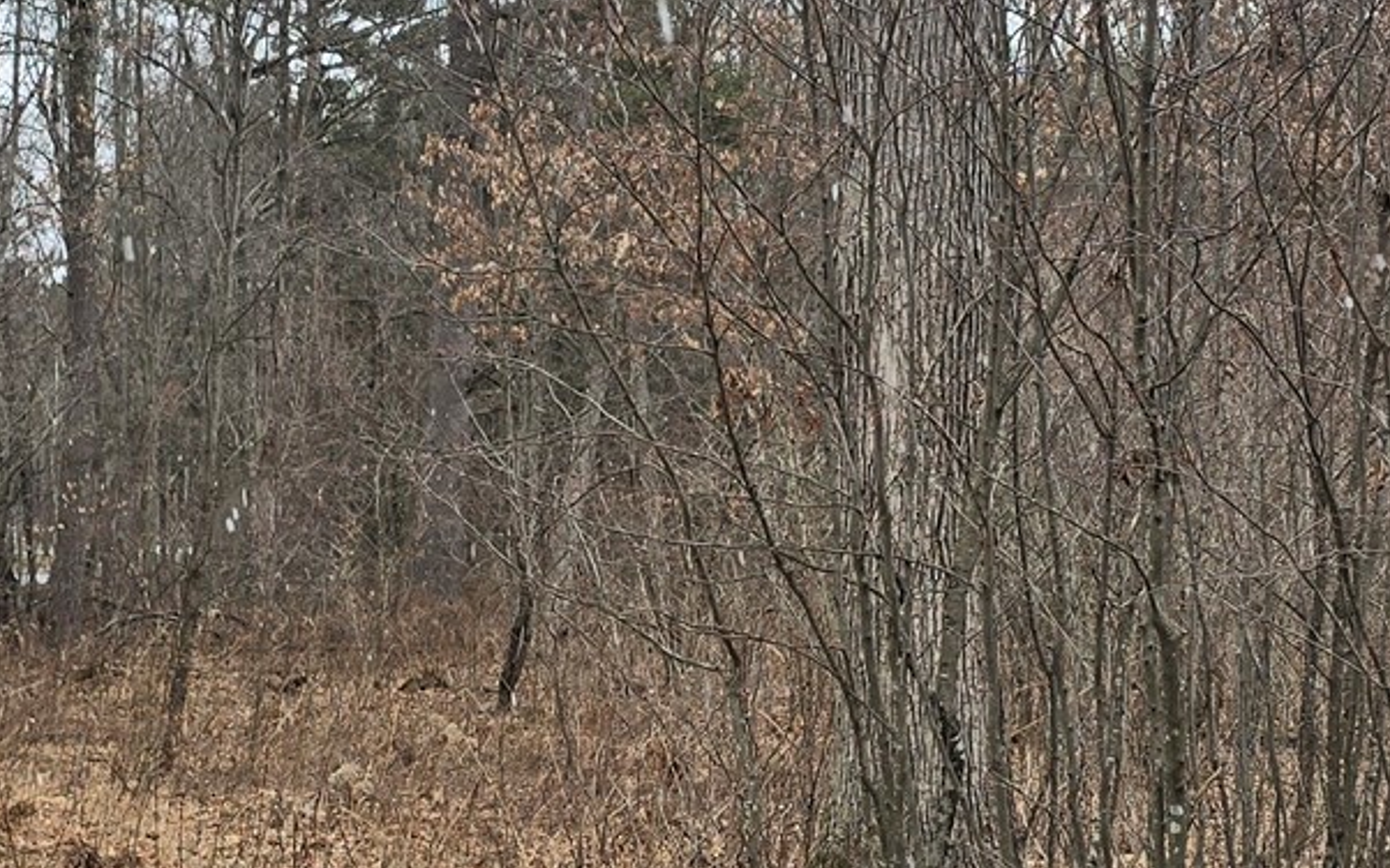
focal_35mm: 83
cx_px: 610
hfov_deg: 24.9
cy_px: 688
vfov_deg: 15.6
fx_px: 3144
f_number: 1.7
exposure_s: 1/180
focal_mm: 6.3
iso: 20
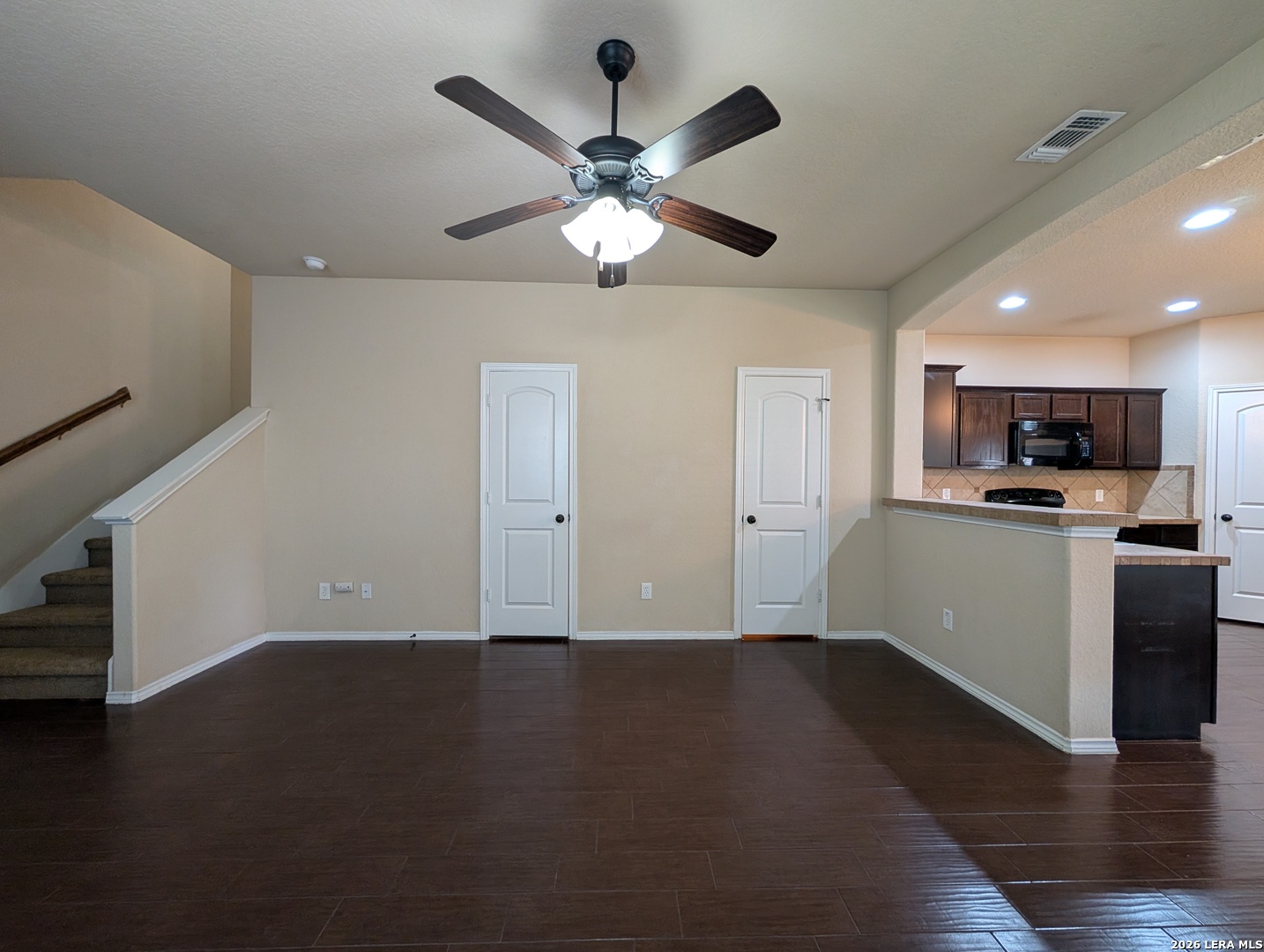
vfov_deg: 94.7
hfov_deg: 110.5
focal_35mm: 12
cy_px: 476
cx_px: 632
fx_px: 439
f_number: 1.7
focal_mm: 2.02
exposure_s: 1/40
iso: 140
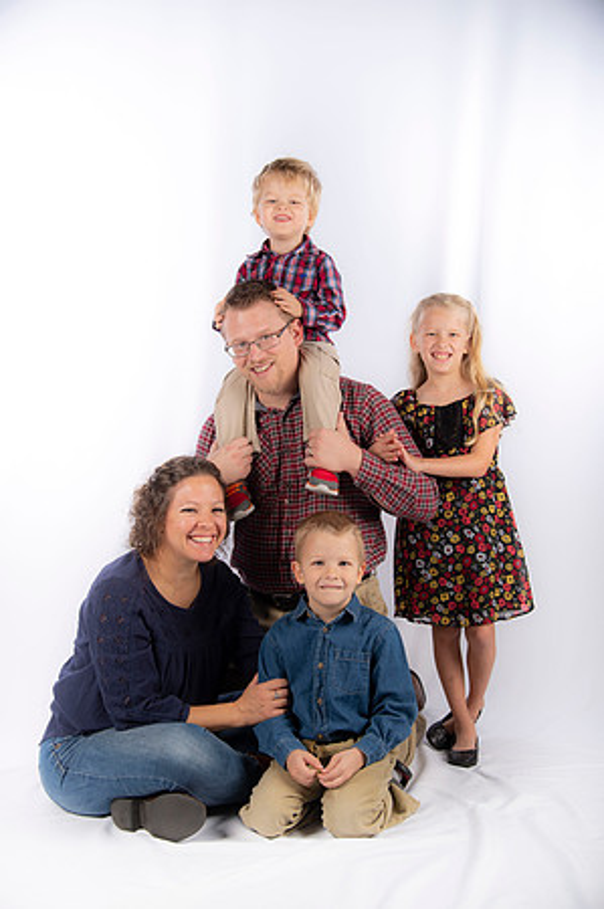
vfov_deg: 42.8
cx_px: 302
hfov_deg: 29.2
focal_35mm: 46
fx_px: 1160
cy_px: 454
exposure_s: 1/200
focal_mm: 46
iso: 100
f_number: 5.6
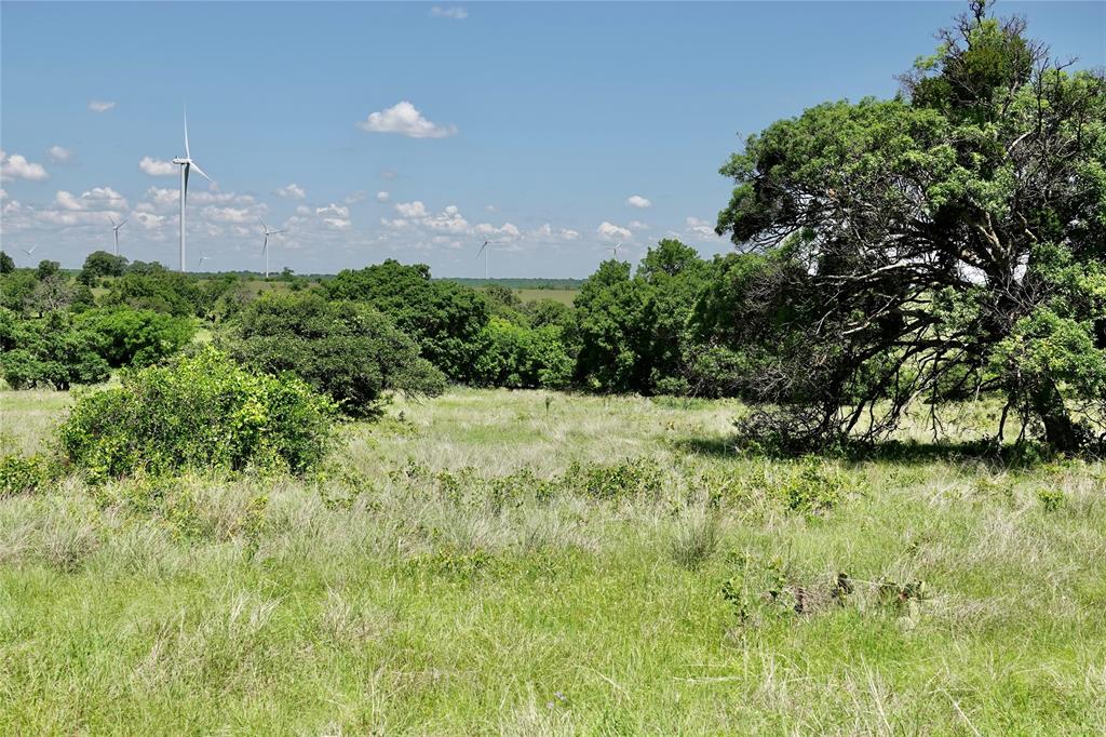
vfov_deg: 31.2
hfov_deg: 45.4
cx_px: 553
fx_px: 1321
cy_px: 368
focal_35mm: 43
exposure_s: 1/800
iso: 100
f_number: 4
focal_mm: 15.73
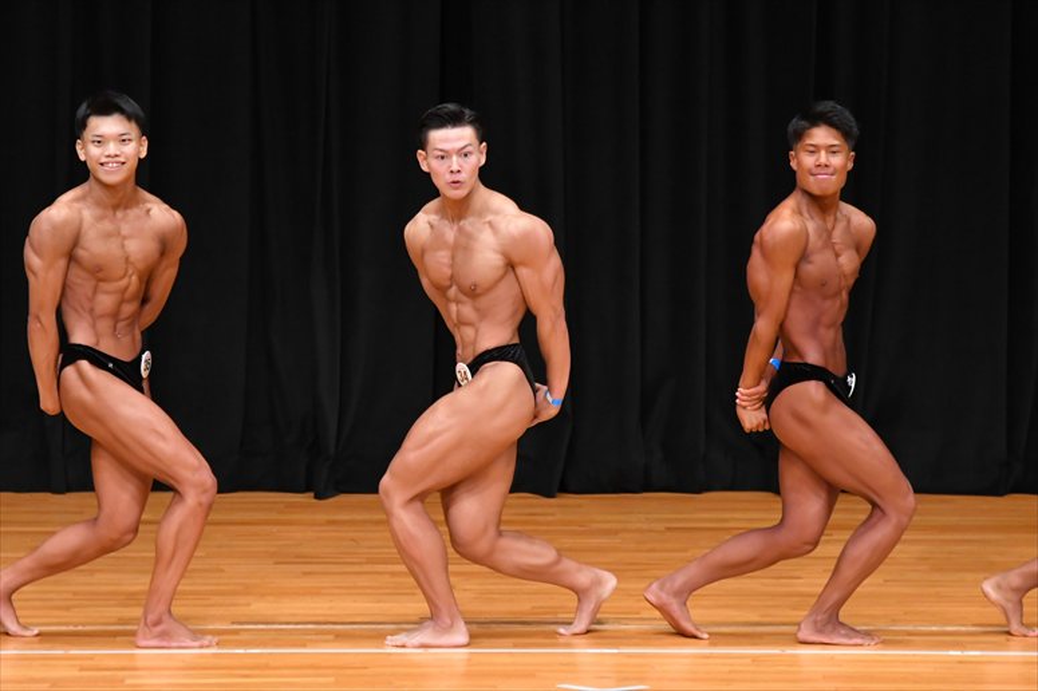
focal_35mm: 300
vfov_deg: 4.6
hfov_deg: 6.9
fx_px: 8646
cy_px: 346
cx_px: 519
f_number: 5.6
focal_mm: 200
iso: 4000
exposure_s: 1/400
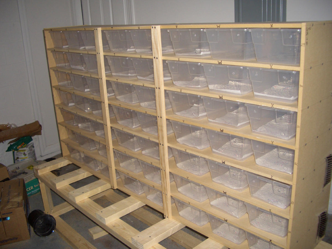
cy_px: 124
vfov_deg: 40.7
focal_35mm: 35
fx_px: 336
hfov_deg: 52.6
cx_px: 166
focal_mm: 5.8
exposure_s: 1/60
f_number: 2.6
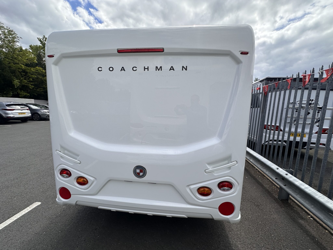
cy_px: 125
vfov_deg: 85.7
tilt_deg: -8.1
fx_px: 135
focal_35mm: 14
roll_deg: -1.4
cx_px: 166
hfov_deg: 102.1
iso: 50
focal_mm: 2.22
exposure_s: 1/1916
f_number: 2.2
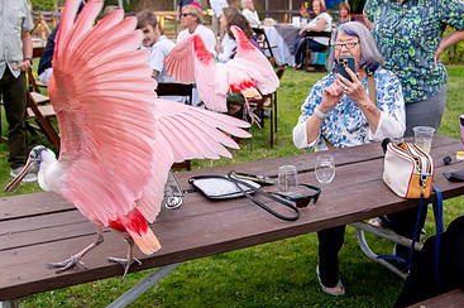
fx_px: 567
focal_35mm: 44
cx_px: 278
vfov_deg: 30.4
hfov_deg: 44.3
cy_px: 184
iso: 1000
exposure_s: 1/1250
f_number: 4
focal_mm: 24
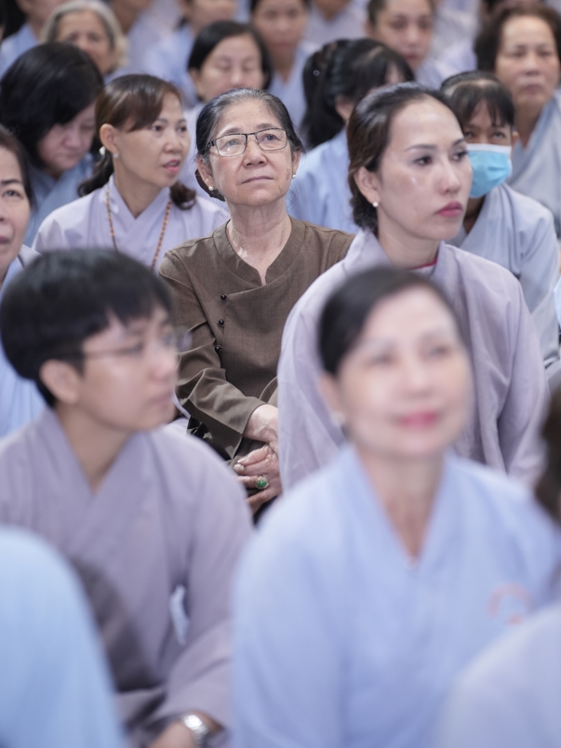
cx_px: 293
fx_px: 3781
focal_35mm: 175
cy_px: 300
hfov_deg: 8.5
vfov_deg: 11.3
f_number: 2.8
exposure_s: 1/125
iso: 1250
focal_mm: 150
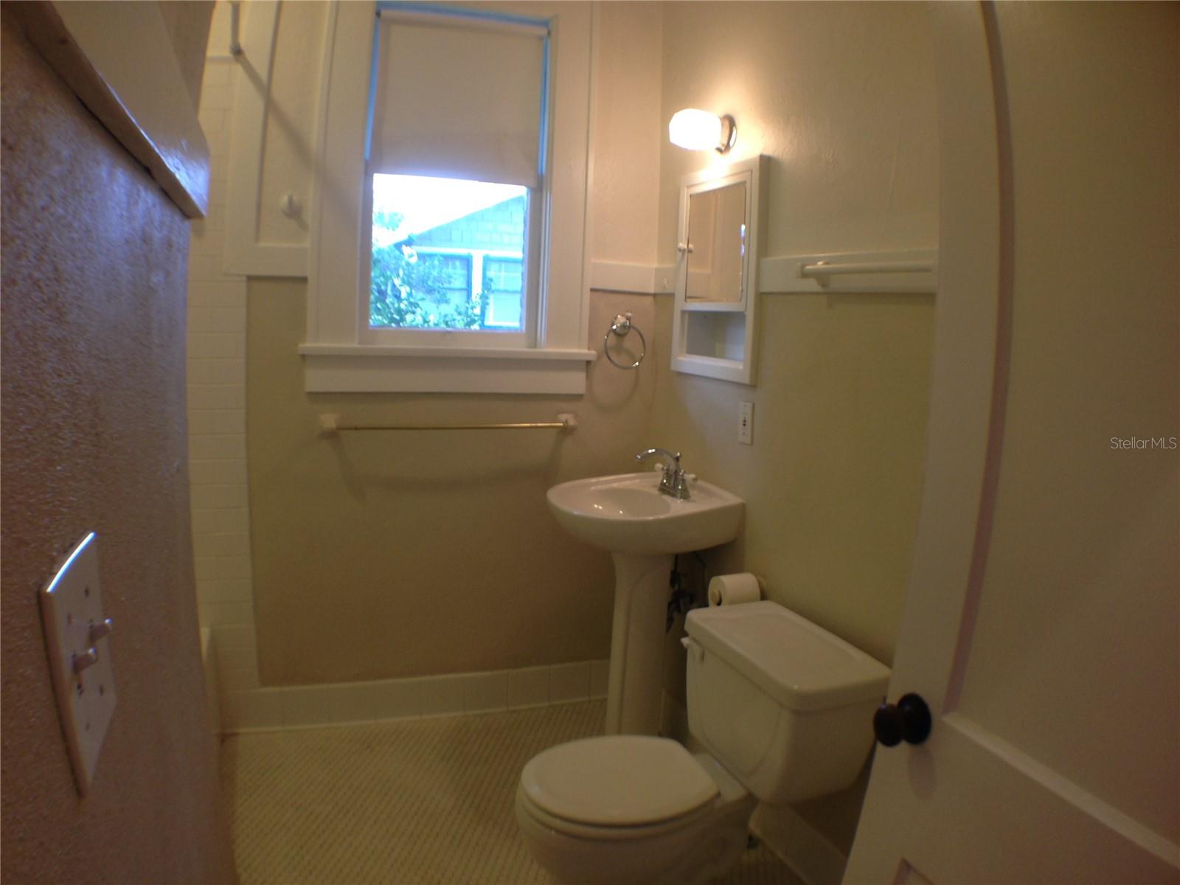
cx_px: 590
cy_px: 442
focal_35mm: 33
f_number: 2.4
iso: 50
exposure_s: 1/20
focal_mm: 4.12
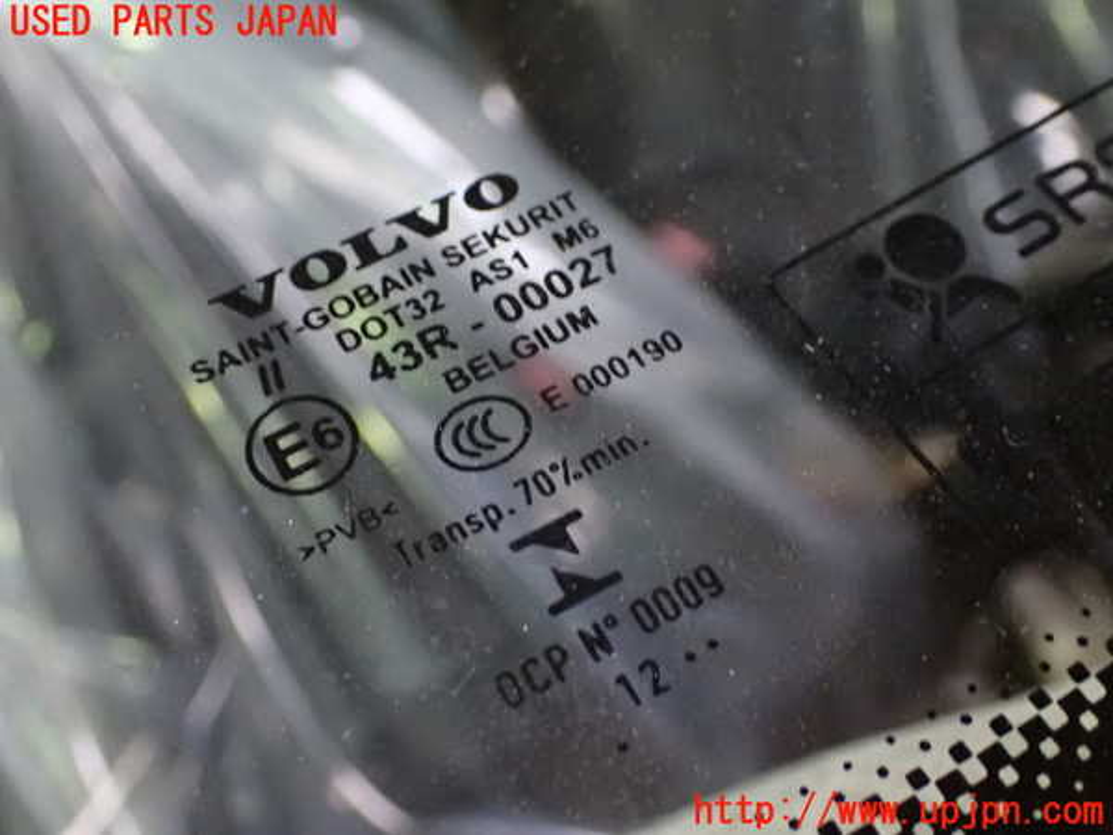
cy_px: 418
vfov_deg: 32.9
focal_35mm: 44
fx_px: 1415
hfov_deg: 42.9
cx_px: 556
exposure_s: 1/25
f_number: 2.9
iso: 1600
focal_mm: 7.84
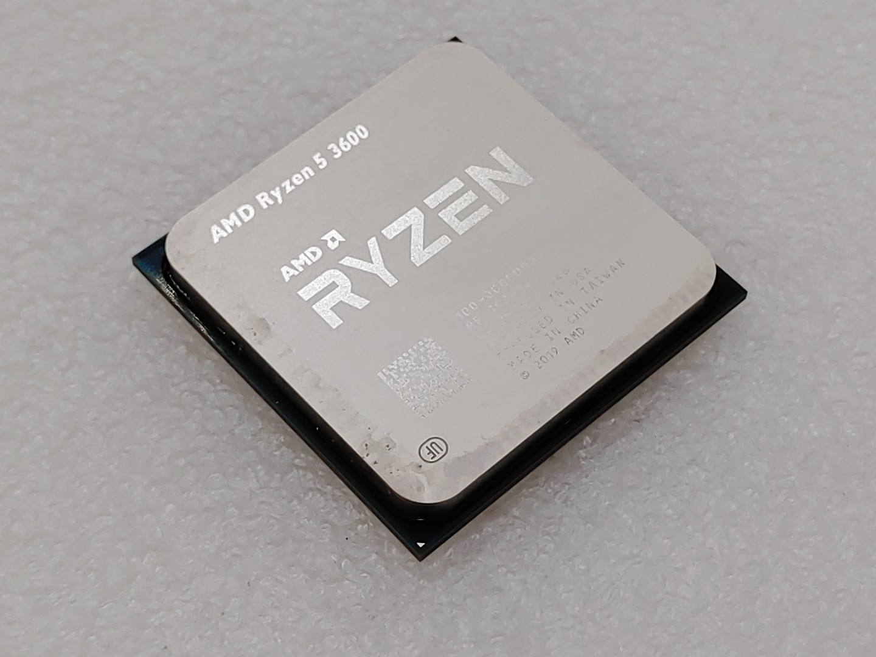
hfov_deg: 27.0
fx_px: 1822
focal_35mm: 72
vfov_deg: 20.4
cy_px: 328
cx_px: 438
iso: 50
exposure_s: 1/425
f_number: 1.8
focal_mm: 4.36
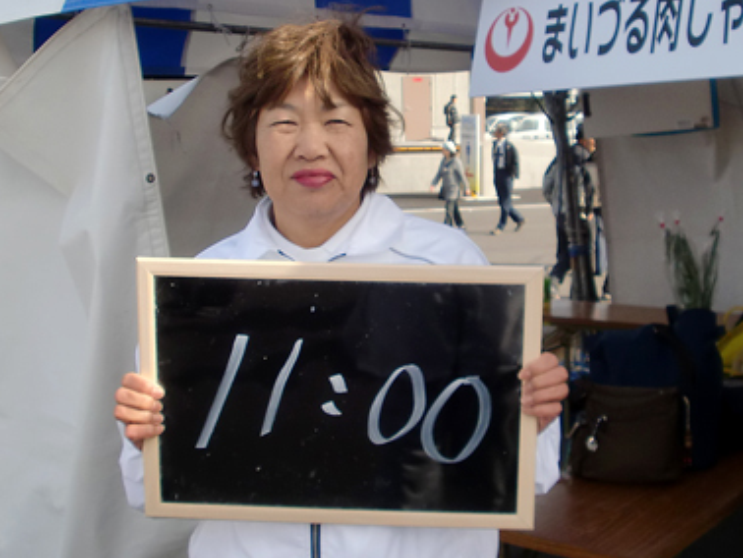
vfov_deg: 27.5
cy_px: 251
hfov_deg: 36.1
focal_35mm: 53
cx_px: 397
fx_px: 1138
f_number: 2.8
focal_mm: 5.58
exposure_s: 1/640
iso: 64
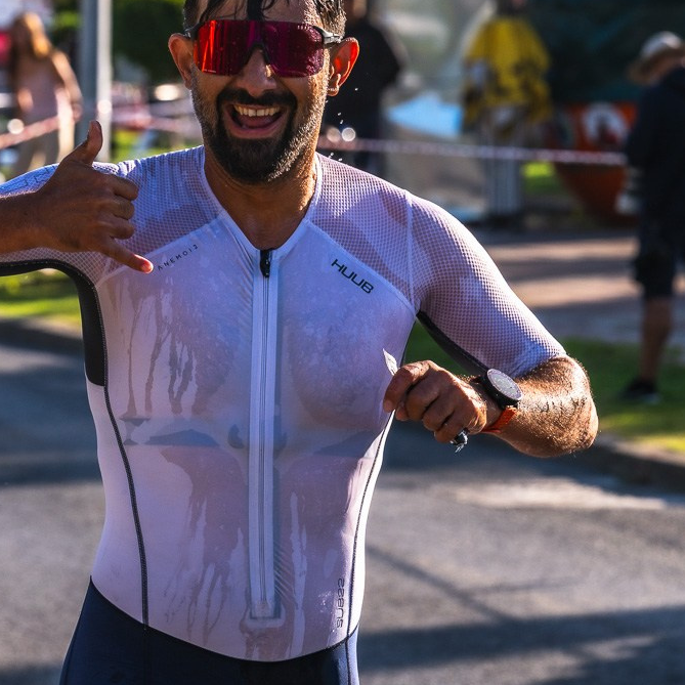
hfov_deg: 7.2
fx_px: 5463
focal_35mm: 244
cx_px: 224
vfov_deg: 7.2
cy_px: 304
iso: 320
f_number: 8
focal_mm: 150
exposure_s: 1/800
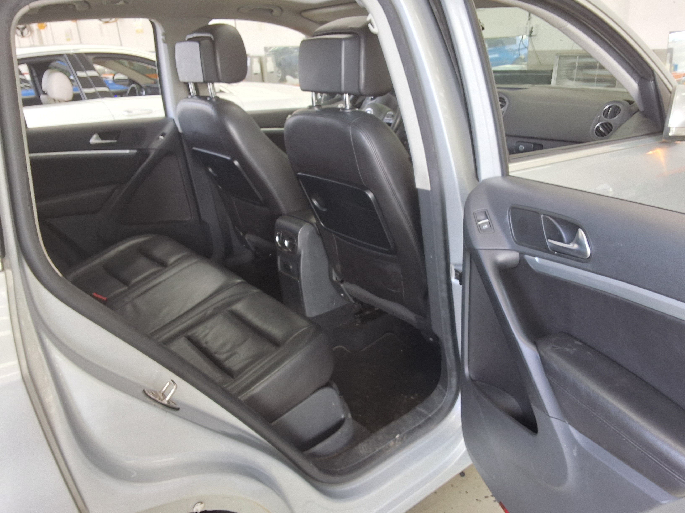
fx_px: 554
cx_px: 342
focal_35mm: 28
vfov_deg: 49.7
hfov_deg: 63.4
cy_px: 256
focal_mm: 2.91
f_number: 1.9
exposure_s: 1/60
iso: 32
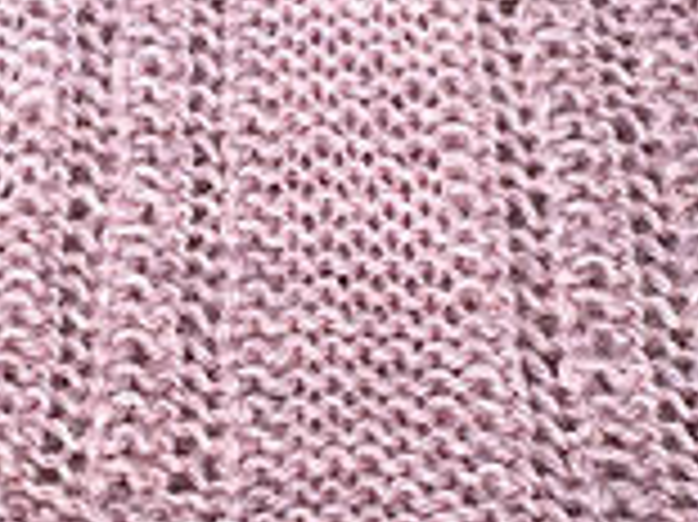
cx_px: 140
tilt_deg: -53.3
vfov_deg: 12.2
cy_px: 490
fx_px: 2418
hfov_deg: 16.3
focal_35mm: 120
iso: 25
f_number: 2.2
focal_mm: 4.15
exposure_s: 1/986
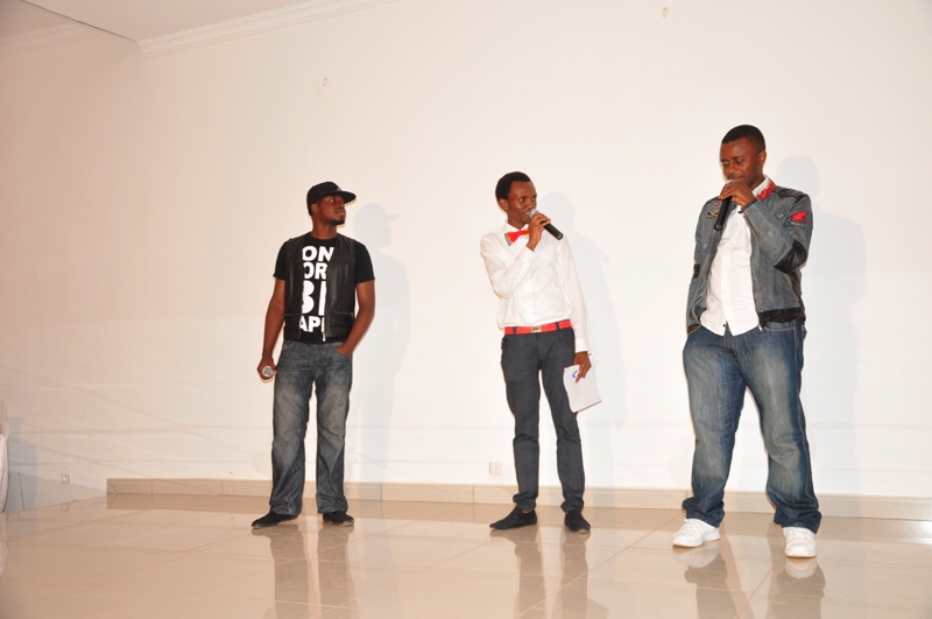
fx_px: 931
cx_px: 466
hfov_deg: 53.2
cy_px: 310
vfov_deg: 36.8
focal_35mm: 36
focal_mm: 24
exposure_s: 1/60
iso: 400
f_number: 3.8
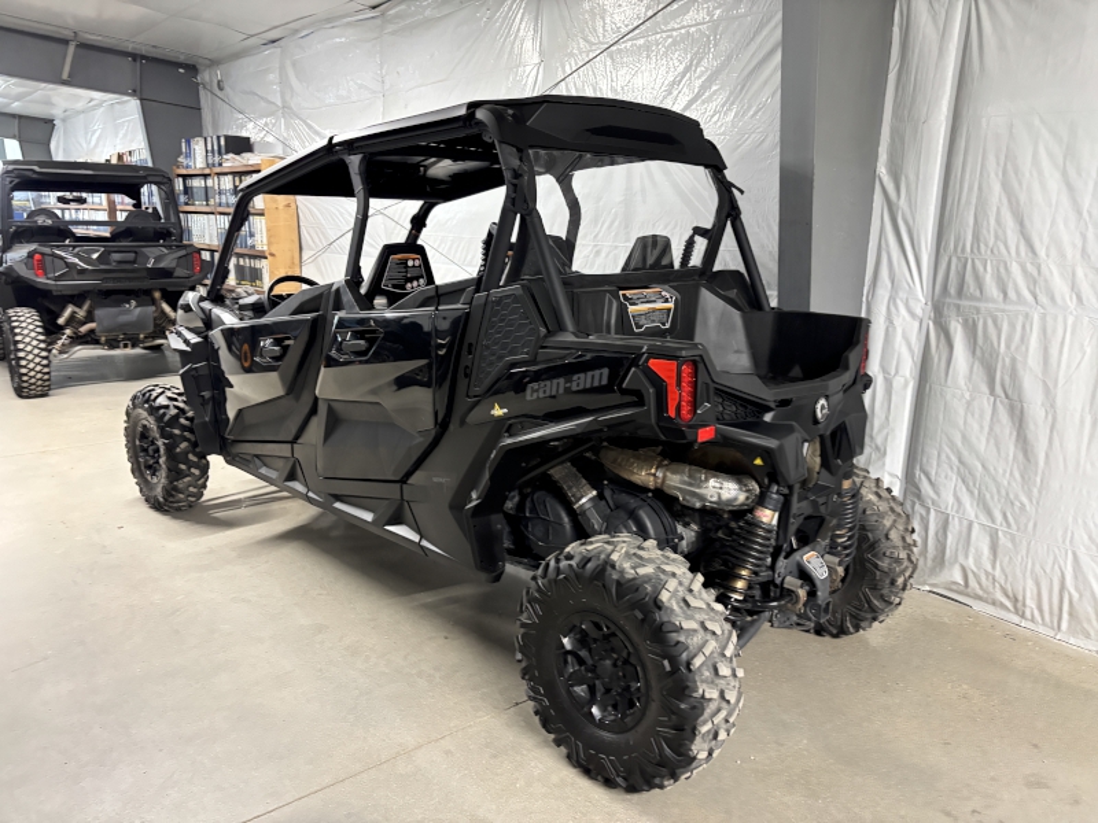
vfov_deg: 53.1
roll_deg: -1.4
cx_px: 549
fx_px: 825
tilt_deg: -12.8
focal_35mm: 26
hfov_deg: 67.3
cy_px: 412
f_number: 1.6
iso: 1000
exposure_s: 1/30
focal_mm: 5.96
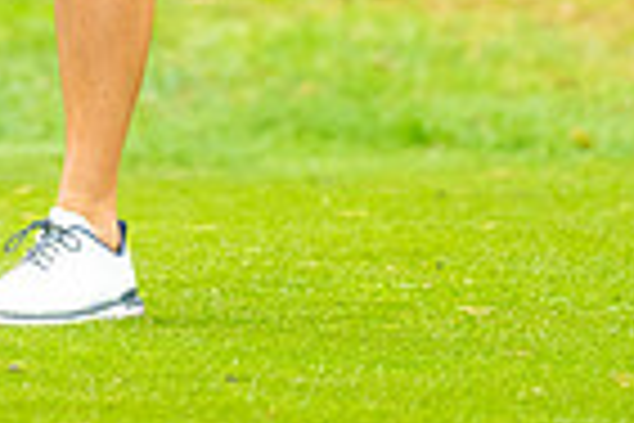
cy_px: -385
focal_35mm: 1236
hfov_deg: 1.7
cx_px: -13
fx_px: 21766
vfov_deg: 1.1
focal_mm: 300
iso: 800
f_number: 4
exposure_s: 1/800
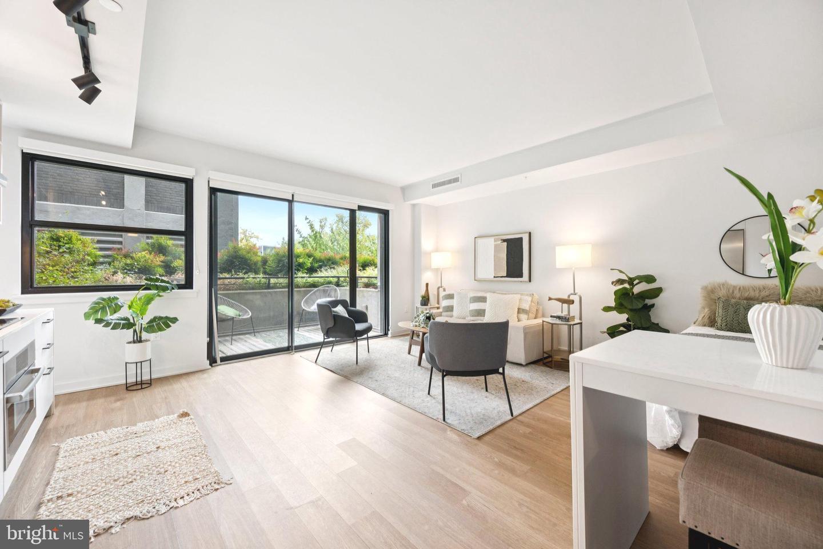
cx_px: 412
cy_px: 274
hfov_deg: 104.3
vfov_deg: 81.2
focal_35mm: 14
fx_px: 320
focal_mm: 14
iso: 400
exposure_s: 1/30
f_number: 7.1
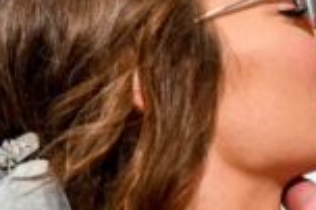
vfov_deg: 5.8
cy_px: 44
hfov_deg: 8.6
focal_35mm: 237
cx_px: 407
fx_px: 2078
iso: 400
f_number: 4
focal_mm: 50
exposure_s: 1/800
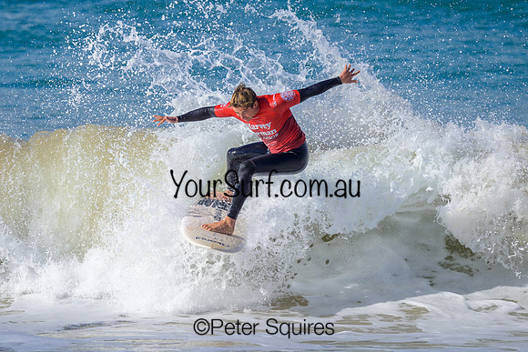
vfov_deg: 1.3
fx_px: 16113
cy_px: 146
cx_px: 279
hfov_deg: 1.9
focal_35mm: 1098
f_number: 6.3
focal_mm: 800
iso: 200
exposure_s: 1/2000
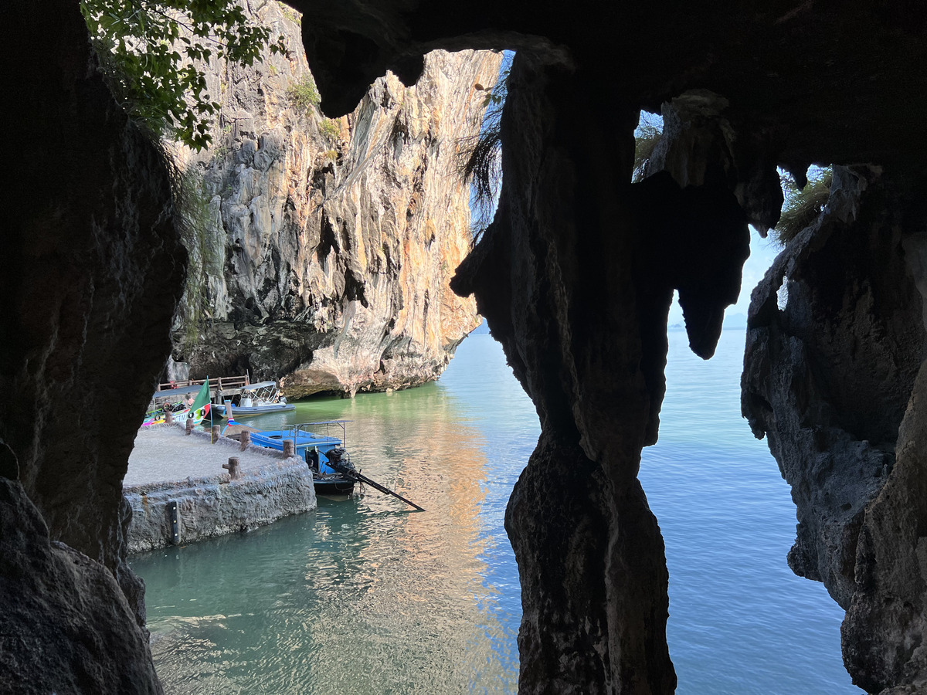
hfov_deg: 67.3
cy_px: 348
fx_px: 696
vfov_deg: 53.1
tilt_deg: -1.6
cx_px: 464
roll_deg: +1.8
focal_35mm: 26
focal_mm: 5.7
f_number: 1.5
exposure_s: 1/1135
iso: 50
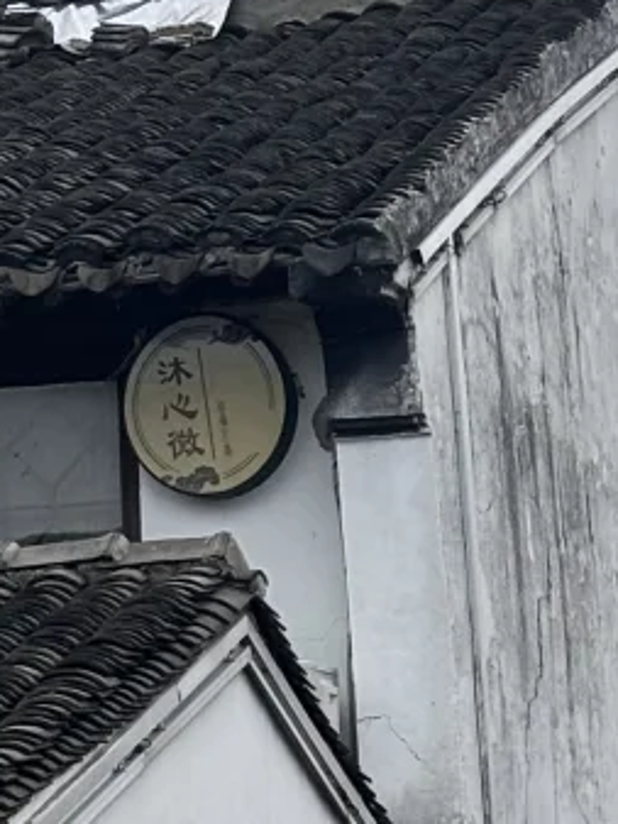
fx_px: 5281
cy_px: 1450
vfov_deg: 8.6
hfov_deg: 6.5
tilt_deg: -2.1
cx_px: 1129
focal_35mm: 222
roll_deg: +1.0
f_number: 1.6
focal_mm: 5.96
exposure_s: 1/1724
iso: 32
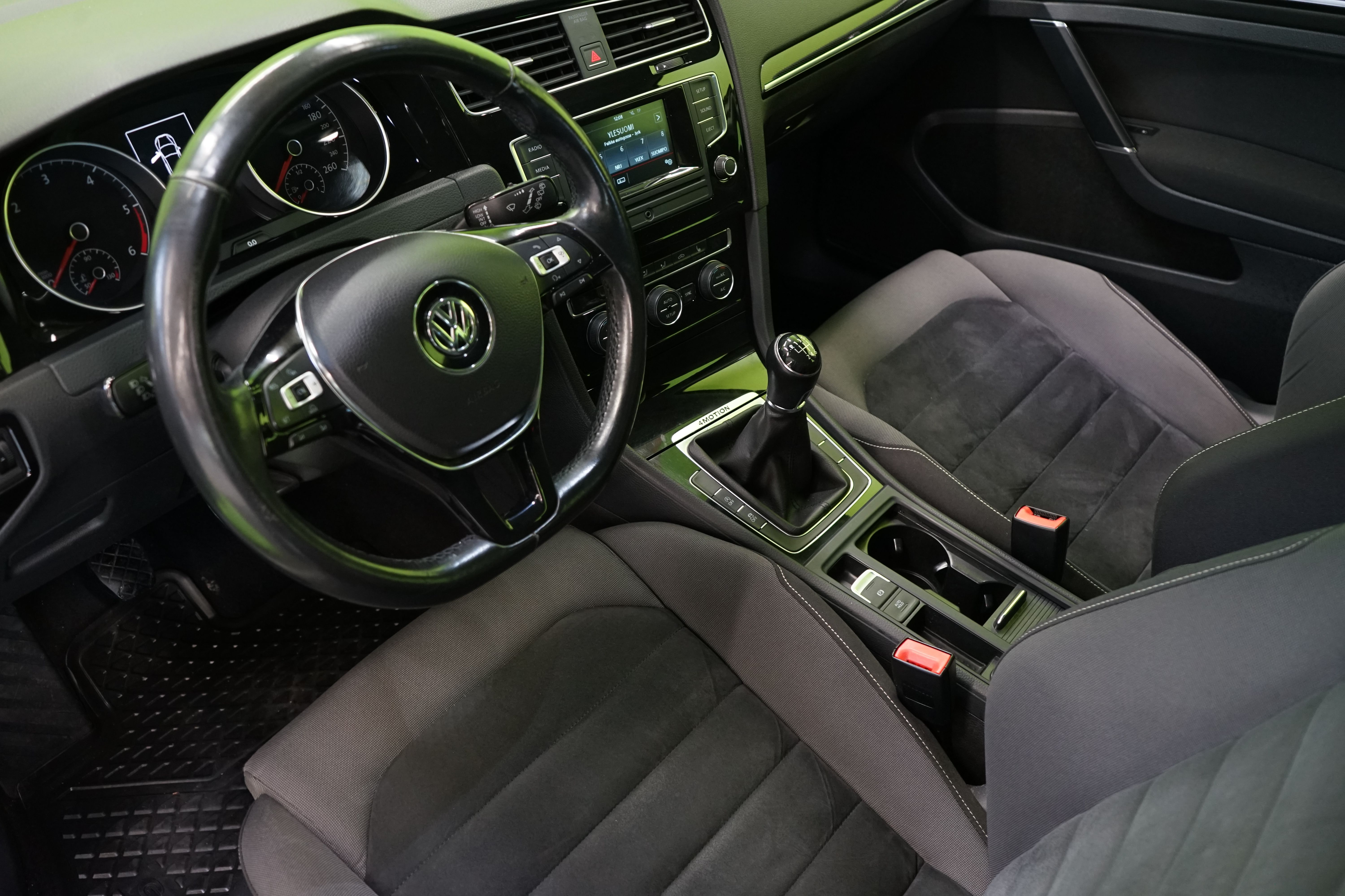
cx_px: 672
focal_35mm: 31
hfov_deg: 60.3
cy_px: 448
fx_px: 1158
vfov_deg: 42.3
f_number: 5
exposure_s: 1/20
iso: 2000
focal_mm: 31
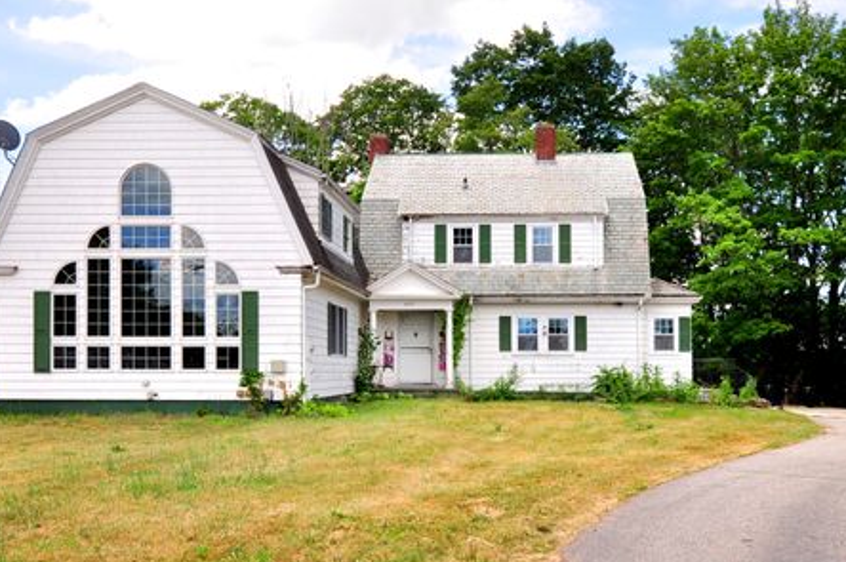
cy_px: 284
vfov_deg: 47.8
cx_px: 393
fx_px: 634
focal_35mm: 27
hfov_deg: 67.4
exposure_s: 1/250
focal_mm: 16
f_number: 8
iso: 250
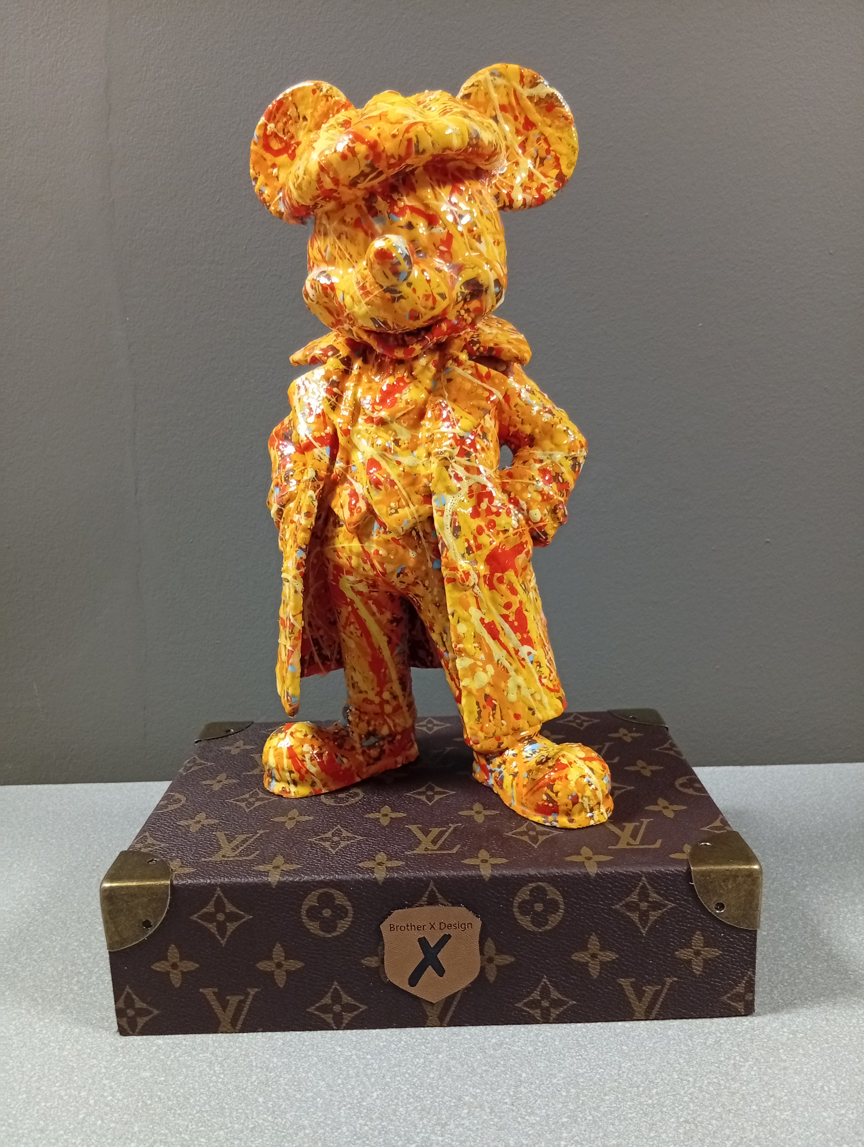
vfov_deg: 65.2
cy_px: 574
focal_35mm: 27
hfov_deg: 51.5
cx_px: 432
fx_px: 896
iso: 414
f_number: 1.8
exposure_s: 1/33.3
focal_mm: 3.84
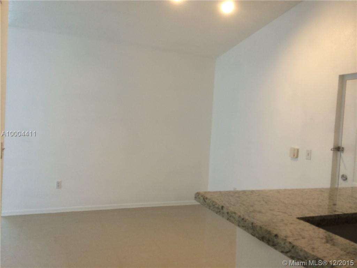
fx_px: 309
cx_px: 178
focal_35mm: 30
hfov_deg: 60.0
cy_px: 134
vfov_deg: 46.8
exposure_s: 1/30
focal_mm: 4.12
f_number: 2.2
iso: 100
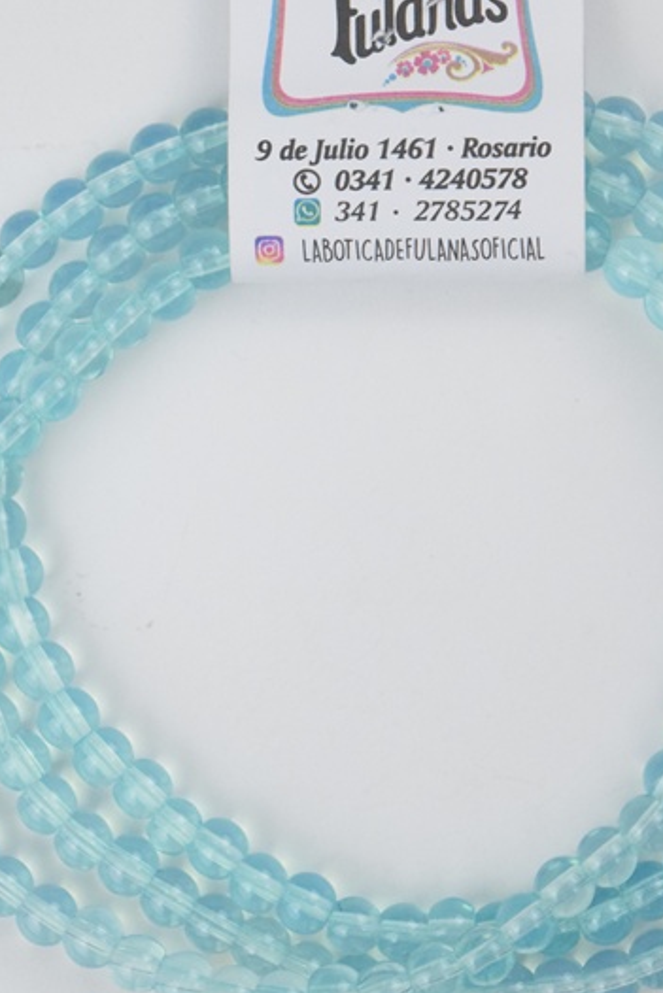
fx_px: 4333
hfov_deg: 8.8
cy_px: 338
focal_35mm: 157
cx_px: 343
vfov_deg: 13.1
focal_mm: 55
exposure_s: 1/1000
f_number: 5.6
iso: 2500
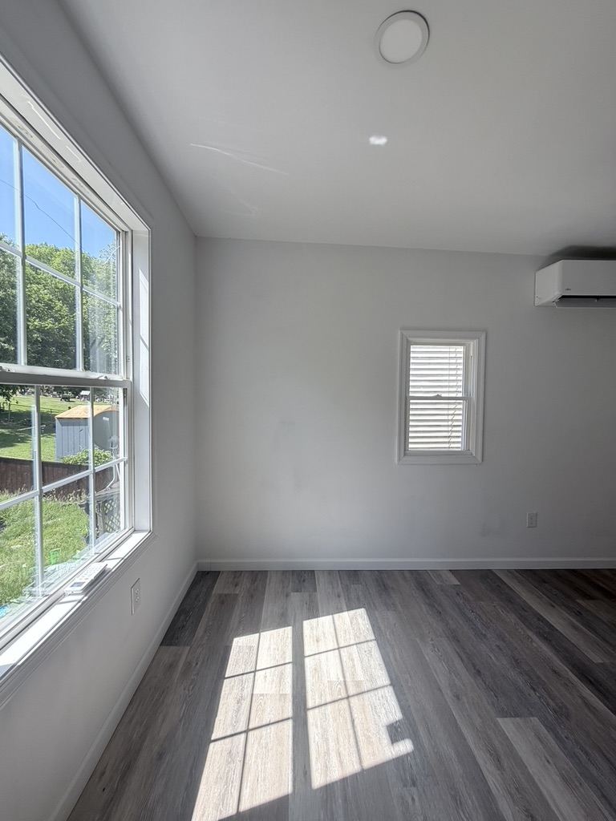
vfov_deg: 102.1
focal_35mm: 14
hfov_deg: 85.7
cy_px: 410
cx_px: 308
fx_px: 332
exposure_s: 1/323
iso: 64
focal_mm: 2.22
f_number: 2.2
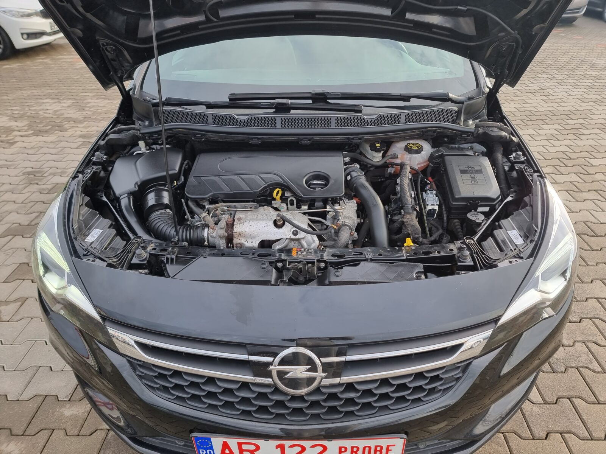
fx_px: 420
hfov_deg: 71.6
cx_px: 303
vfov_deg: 56.8
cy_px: 227
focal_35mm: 24
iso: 50
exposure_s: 1/120
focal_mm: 6.7
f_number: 1.8
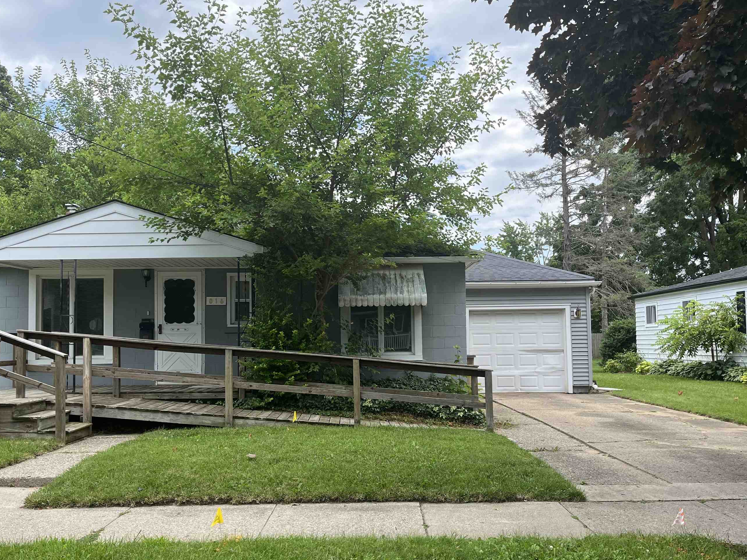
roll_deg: +1.4
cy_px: 311
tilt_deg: -0.9
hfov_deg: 58.3
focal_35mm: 31
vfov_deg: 45.4
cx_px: 363
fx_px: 669
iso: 50
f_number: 1.6
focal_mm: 5.1
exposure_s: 1/1106
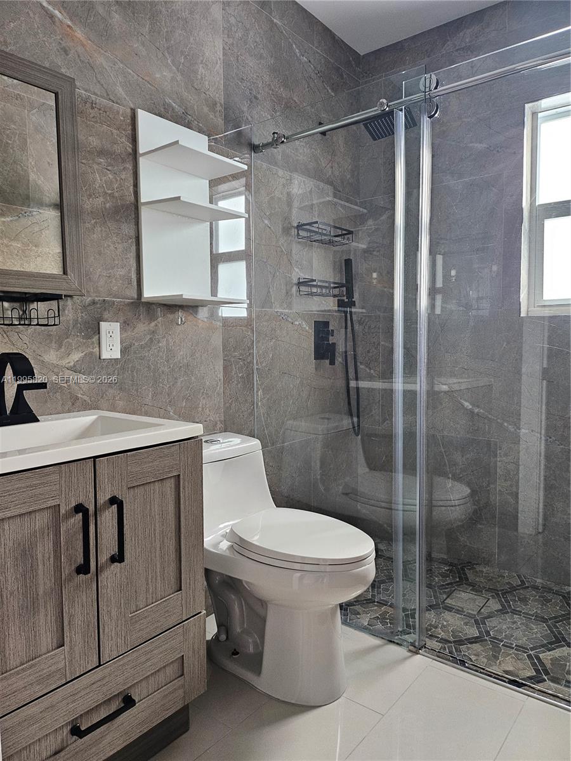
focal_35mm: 24
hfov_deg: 56.8
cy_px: 380
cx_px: 286
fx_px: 528
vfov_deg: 71.6
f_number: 1.8
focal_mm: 5
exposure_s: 1/120
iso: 320
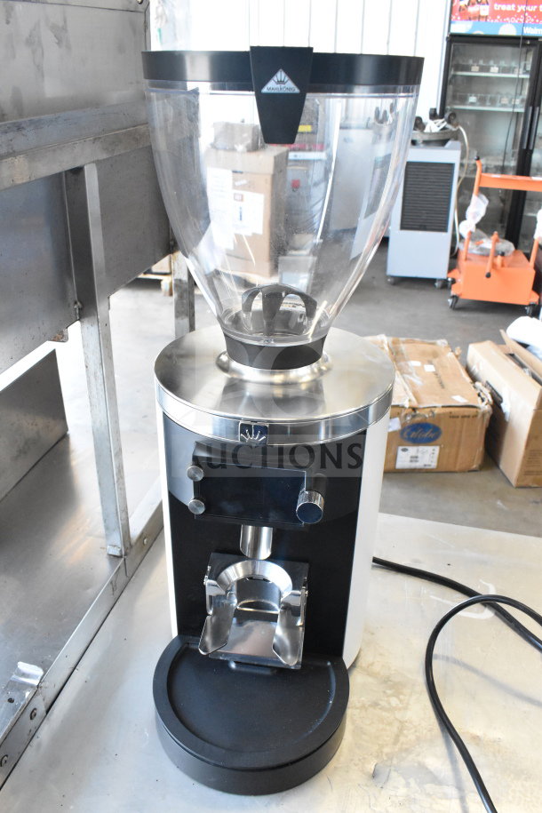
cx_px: 271
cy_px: 406
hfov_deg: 43.6
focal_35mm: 30
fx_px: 677
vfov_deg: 61.9
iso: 6400
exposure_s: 1/250
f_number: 8
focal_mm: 20
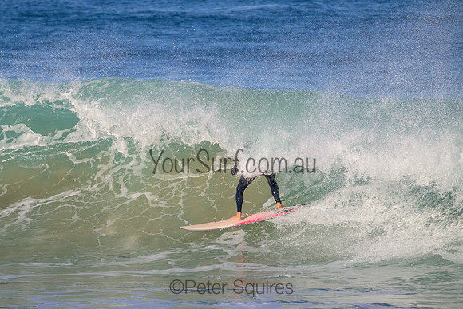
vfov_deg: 2.0
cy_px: 154
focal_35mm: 680
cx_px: 232
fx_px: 8747
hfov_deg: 3.0
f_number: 11
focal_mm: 680
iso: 900
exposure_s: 1/2000
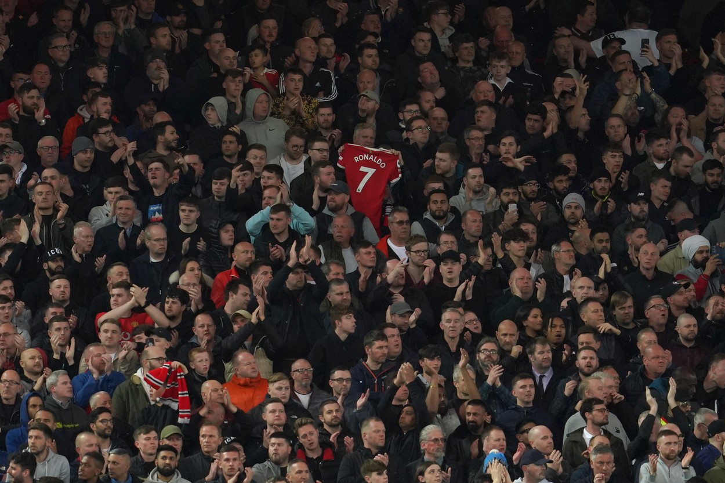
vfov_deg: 3.4
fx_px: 8054
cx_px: 362
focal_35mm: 400
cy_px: 242
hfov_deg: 5.2
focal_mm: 400
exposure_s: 1/2500
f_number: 2.8
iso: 3200
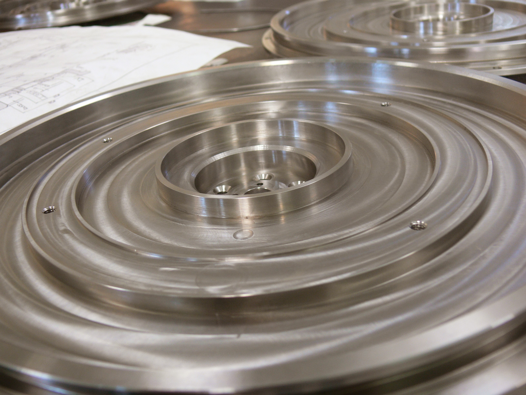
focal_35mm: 39
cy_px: 198
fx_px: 593
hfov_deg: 47.9
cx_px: 263
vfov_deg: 36.8
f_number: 2.8
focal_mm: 8.3
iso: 125
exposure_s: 1/30
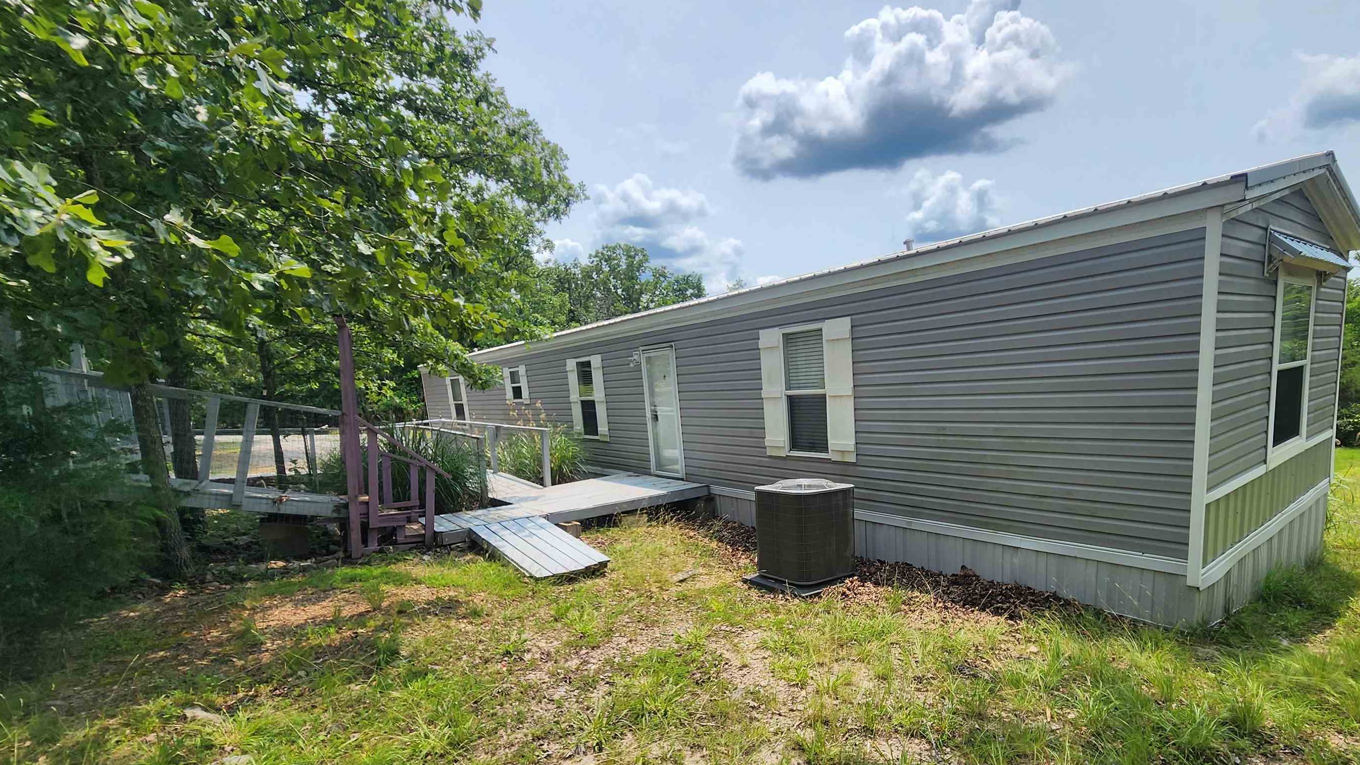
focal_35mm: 16
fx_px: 577
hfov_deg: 99.0
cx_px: 755
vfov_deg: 65.9
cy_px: 486
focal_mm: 2.2
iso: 50
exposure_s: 1/1714
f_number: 2.2
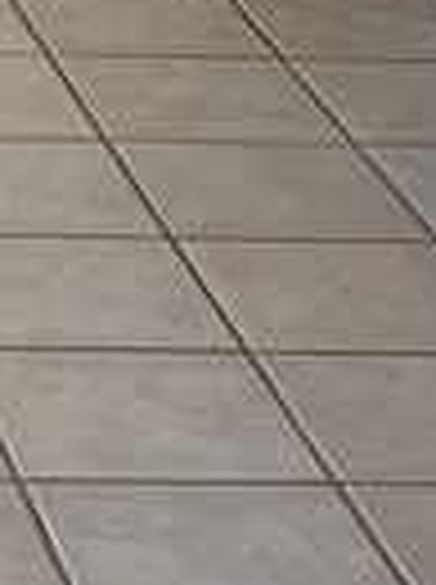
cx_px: -656
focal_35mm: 205
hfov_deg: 6.8
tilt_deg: -5.1
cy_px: -644
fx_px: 3454
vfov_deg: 9.0
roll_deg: -0.9
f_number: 1.5
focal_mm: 5.7
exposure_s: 1/60
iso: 80
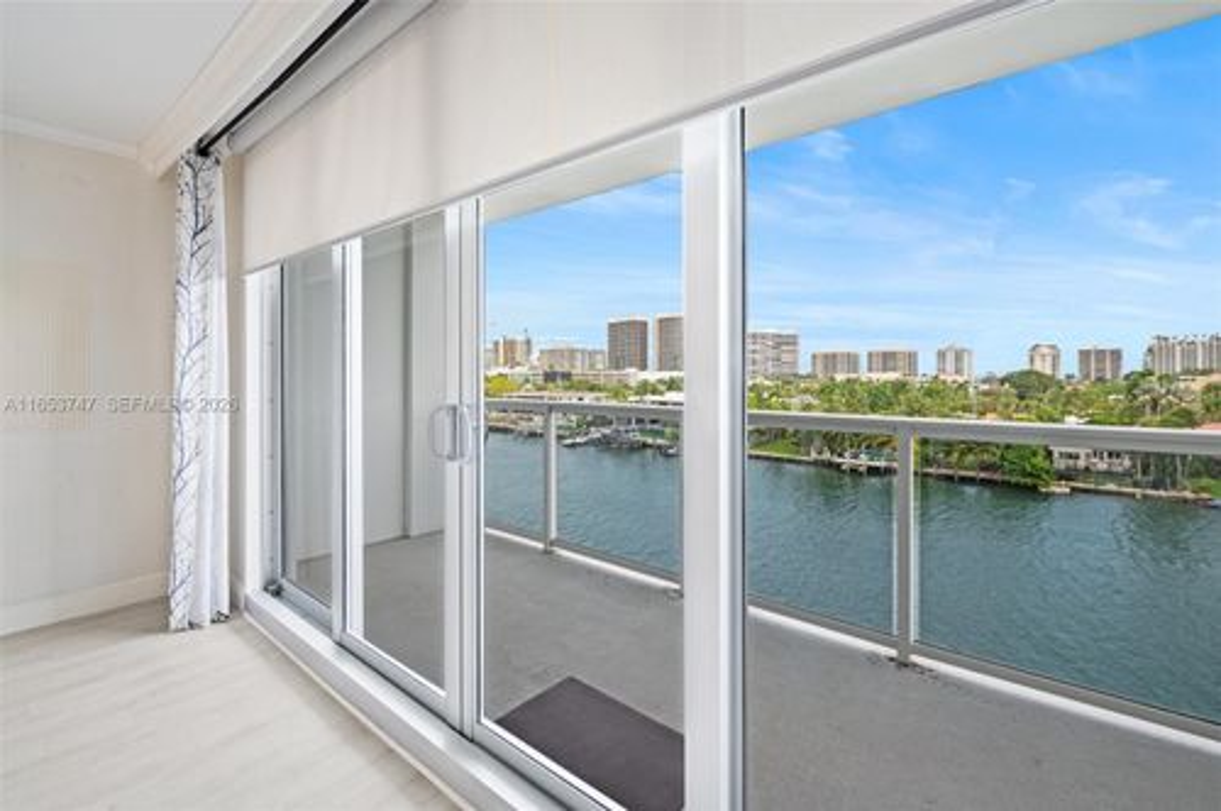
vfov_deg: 77.2
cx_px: 610
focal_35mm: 15
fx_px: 508
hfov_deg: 100.5
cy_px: 406
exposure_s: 1/30
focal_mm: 15
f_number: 8
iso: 200
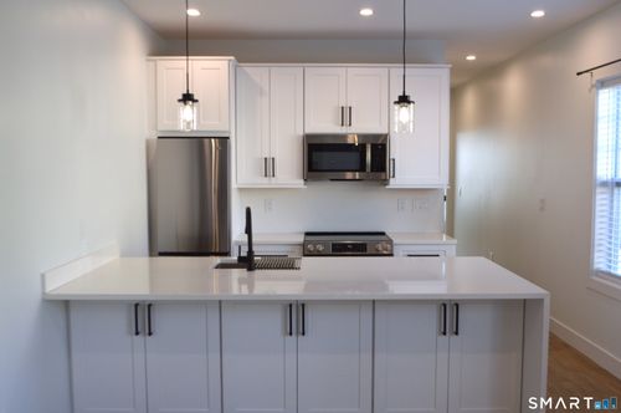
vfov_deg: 36.8
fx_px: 620
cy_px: 206
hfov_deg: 53.2
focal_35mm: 36
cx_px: 310
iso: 400
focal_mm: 24
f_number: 5.6
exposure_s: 1/125
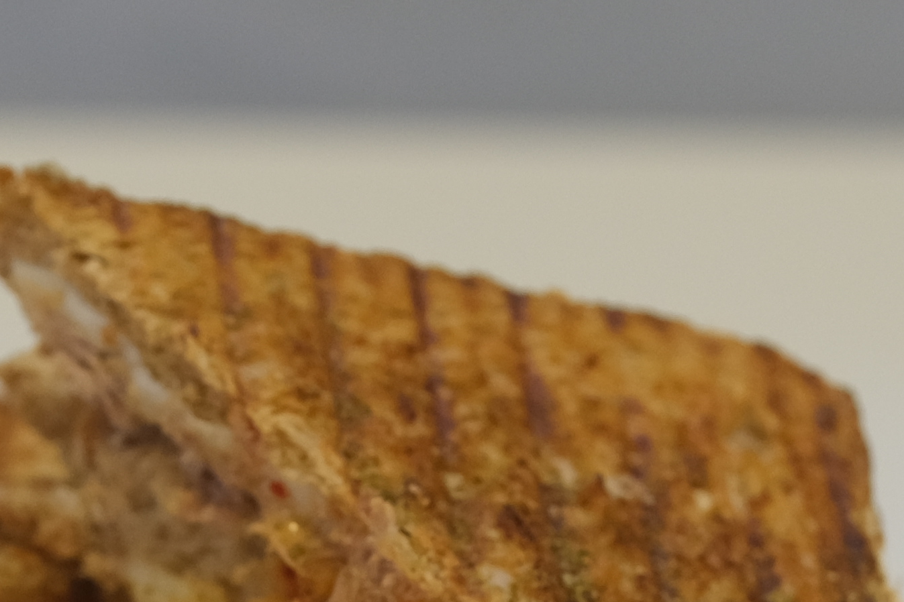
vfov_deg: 3.5
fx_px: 9767
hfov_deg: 5.3
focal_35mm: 389
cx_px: -5
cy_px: 1126
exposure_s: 1/160
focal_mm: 56
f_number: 2.8
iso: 500
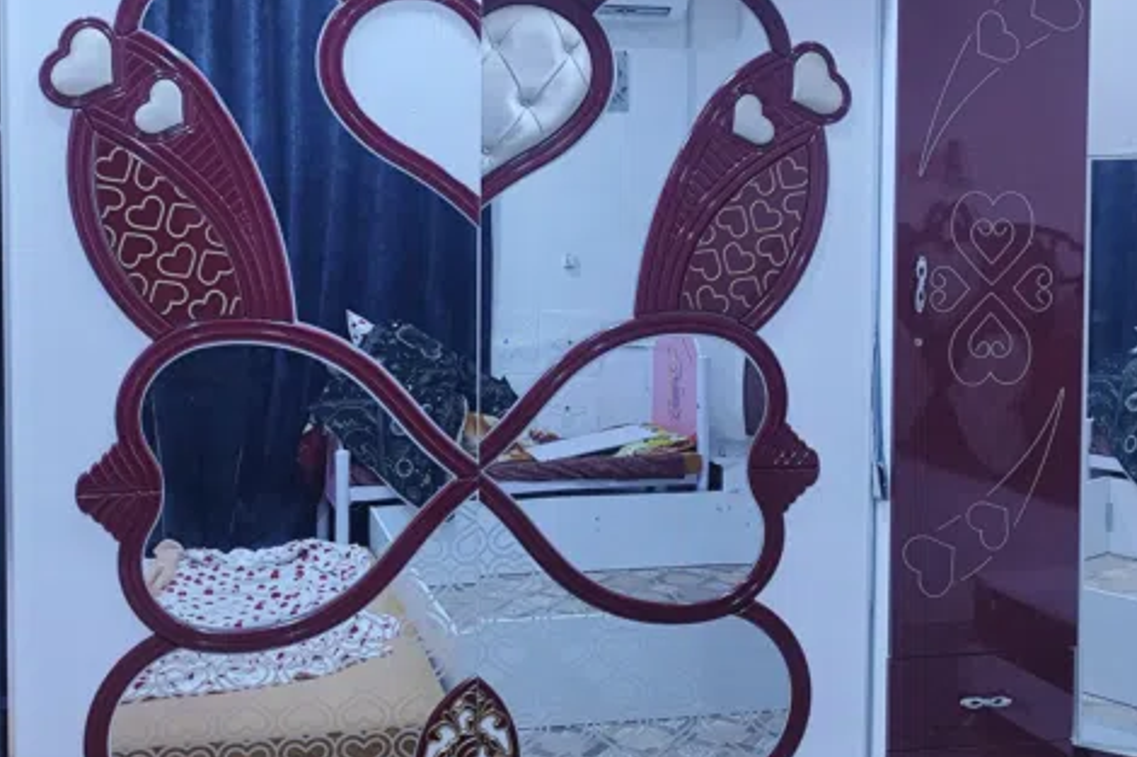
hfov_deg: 55.5
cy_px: 310
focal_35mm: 34
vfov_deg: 38.7
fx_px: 1073
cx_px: 464
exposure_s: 1/50
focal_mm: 5.89
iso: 449
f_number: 1.89
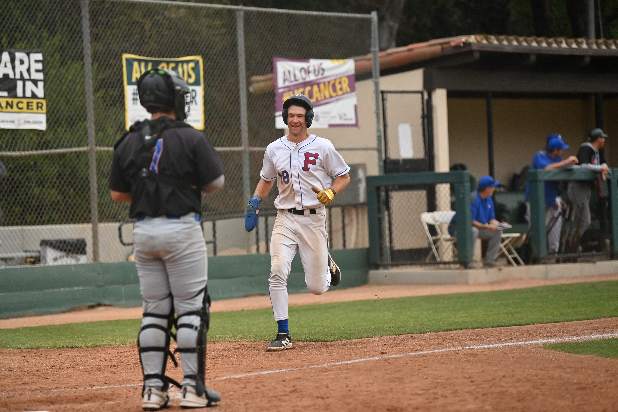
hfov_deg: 12.8
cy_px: 206
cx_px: 309
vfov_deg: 8.6
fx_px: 2746
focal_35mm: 160
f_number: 2.8
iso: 2000
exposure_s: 1/3200
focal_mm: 160
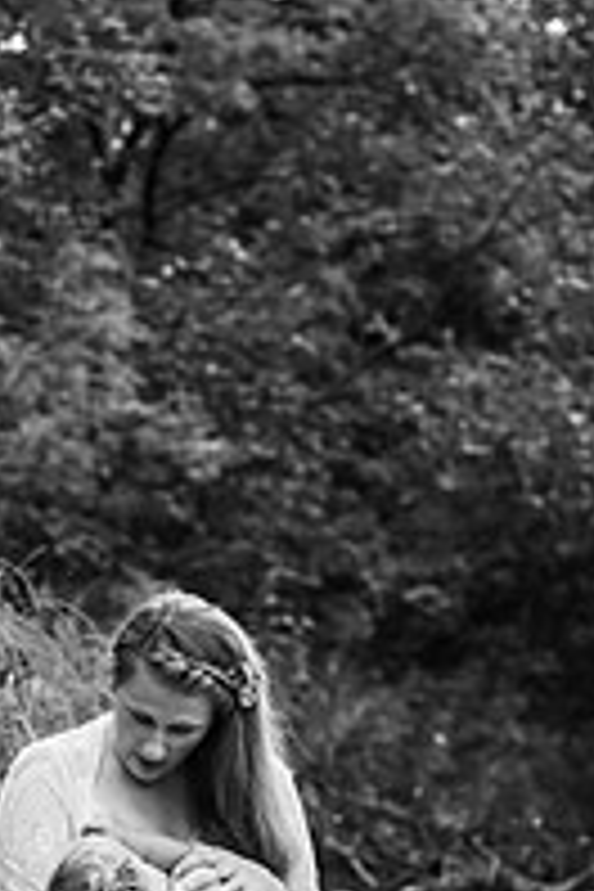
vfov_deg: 17.5
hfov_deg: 11.8
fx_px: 2871
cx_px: 162
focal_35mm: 116
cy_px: 752
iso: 500
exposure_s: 1/1000
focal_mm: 51
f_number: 2.8
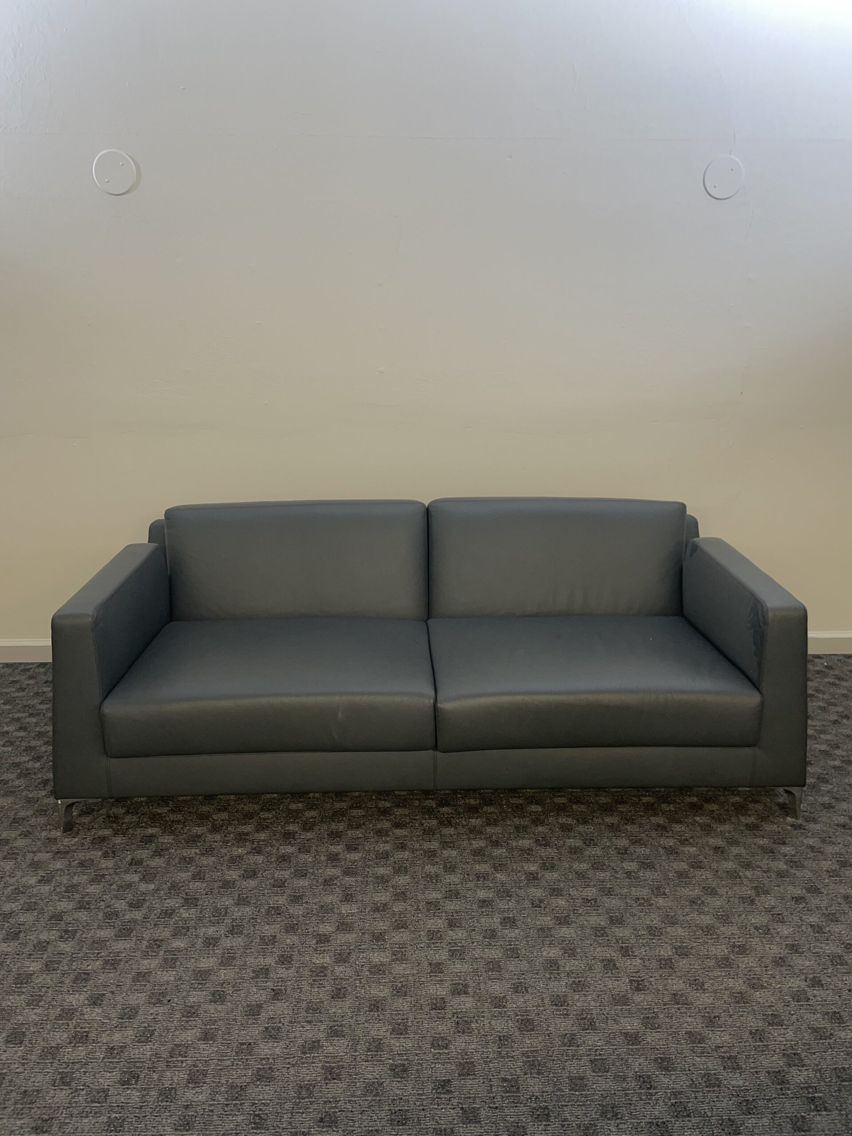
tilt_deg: -18.6
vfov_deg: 67.3
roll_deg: +0.6
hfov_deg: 53.1
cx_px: 426
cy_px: 568
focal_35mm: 26
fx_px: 853
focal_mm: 4.2
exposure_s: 1/19
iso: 40
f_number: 1.6
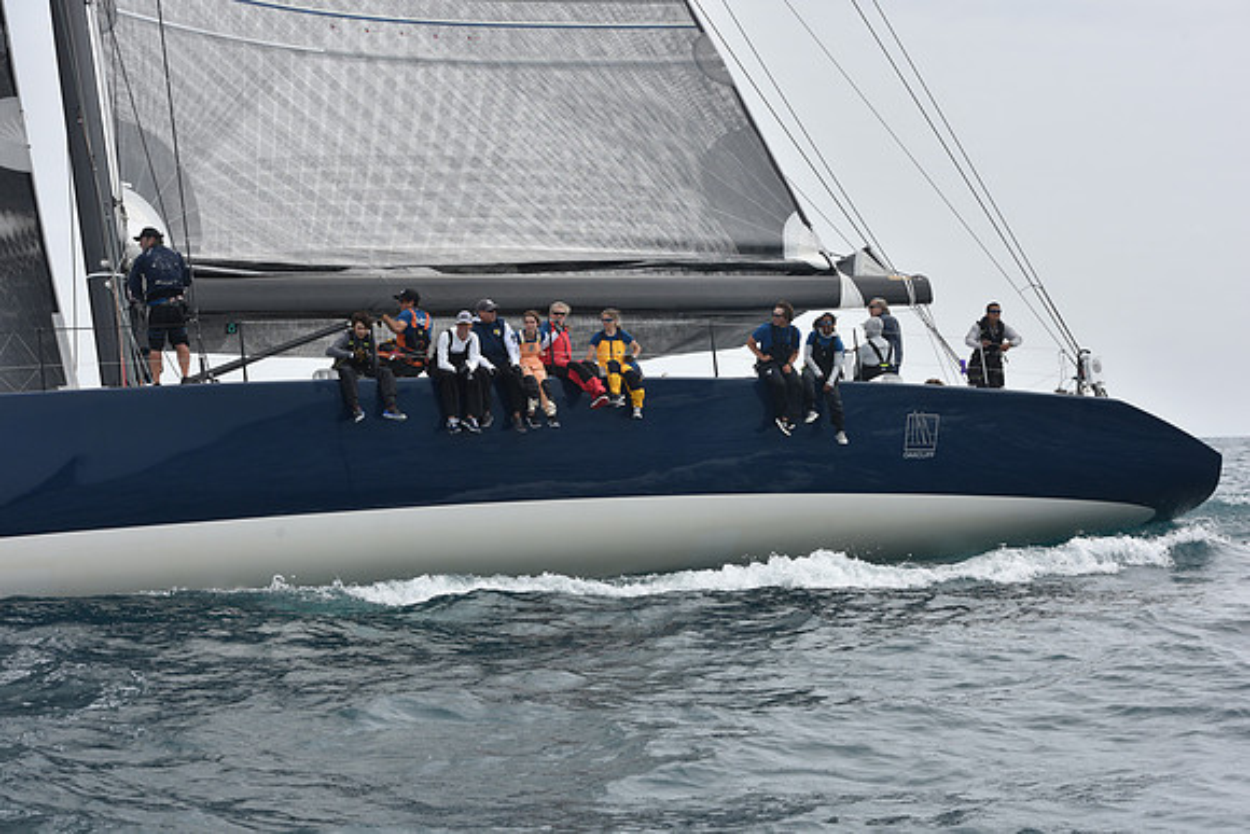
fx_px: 2431
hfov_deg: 28.8
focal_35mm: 70
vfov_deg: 19.5
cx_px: 625
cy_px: 417
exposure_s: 1/800
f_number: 9
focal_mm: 70
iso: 250
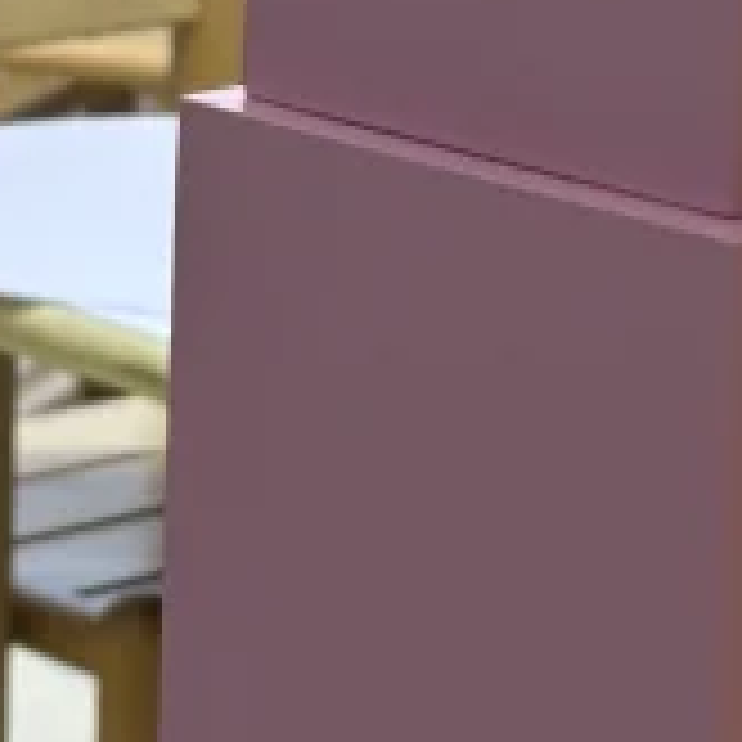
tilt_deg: -9.7
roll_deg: -2.8
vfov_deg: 8.6
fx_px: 4874
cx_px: -184
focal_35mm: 201
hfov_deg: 8.6
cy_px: -67
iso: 50
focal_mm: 5.96
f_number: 1.6
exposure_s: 1/177
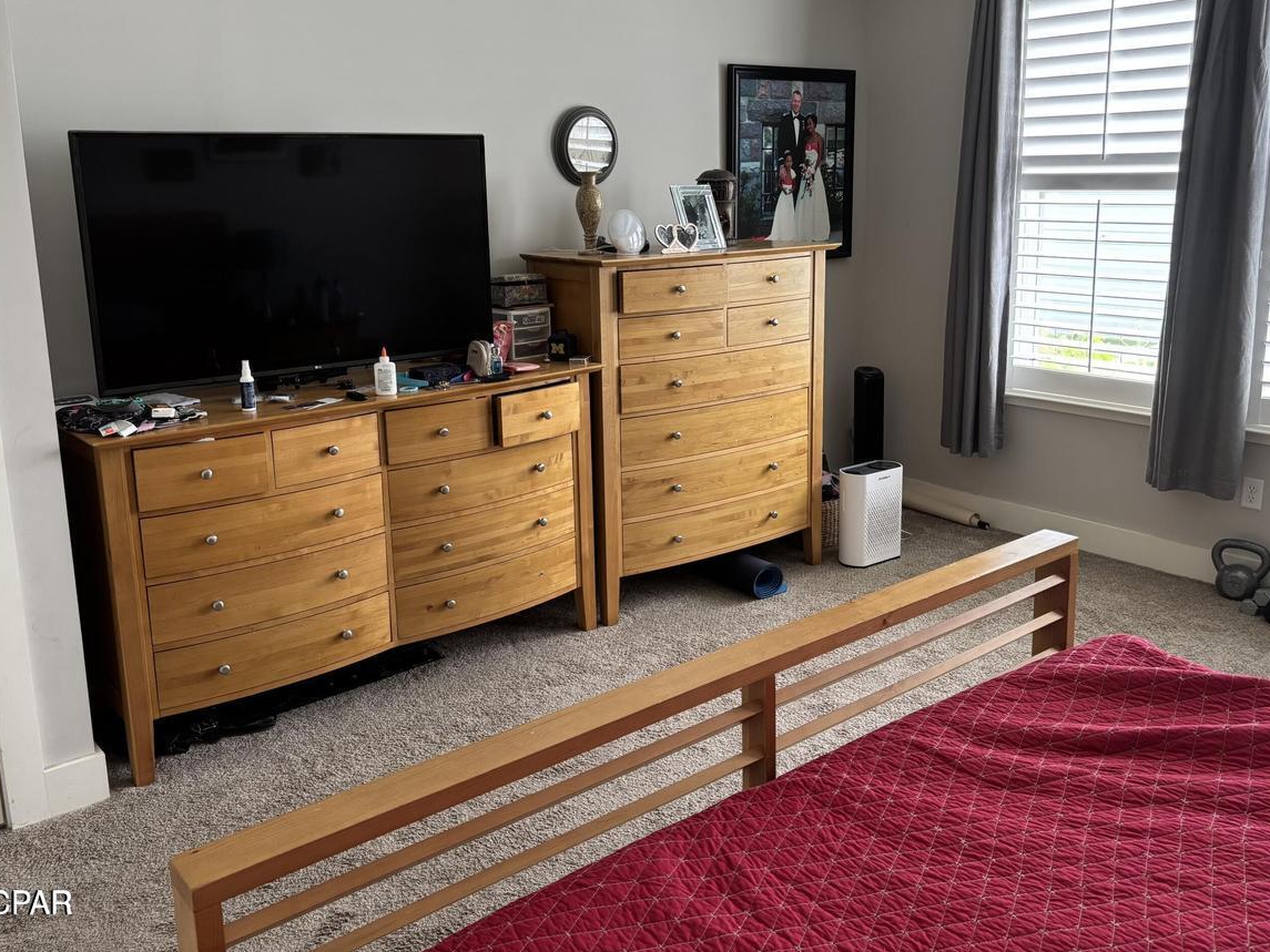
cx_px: 638
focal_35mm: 31
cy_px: 387
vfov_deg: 45.2
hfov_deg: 58.3
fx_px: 1137
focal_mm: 5.96
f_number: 1.6
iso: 125
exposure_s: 1/119
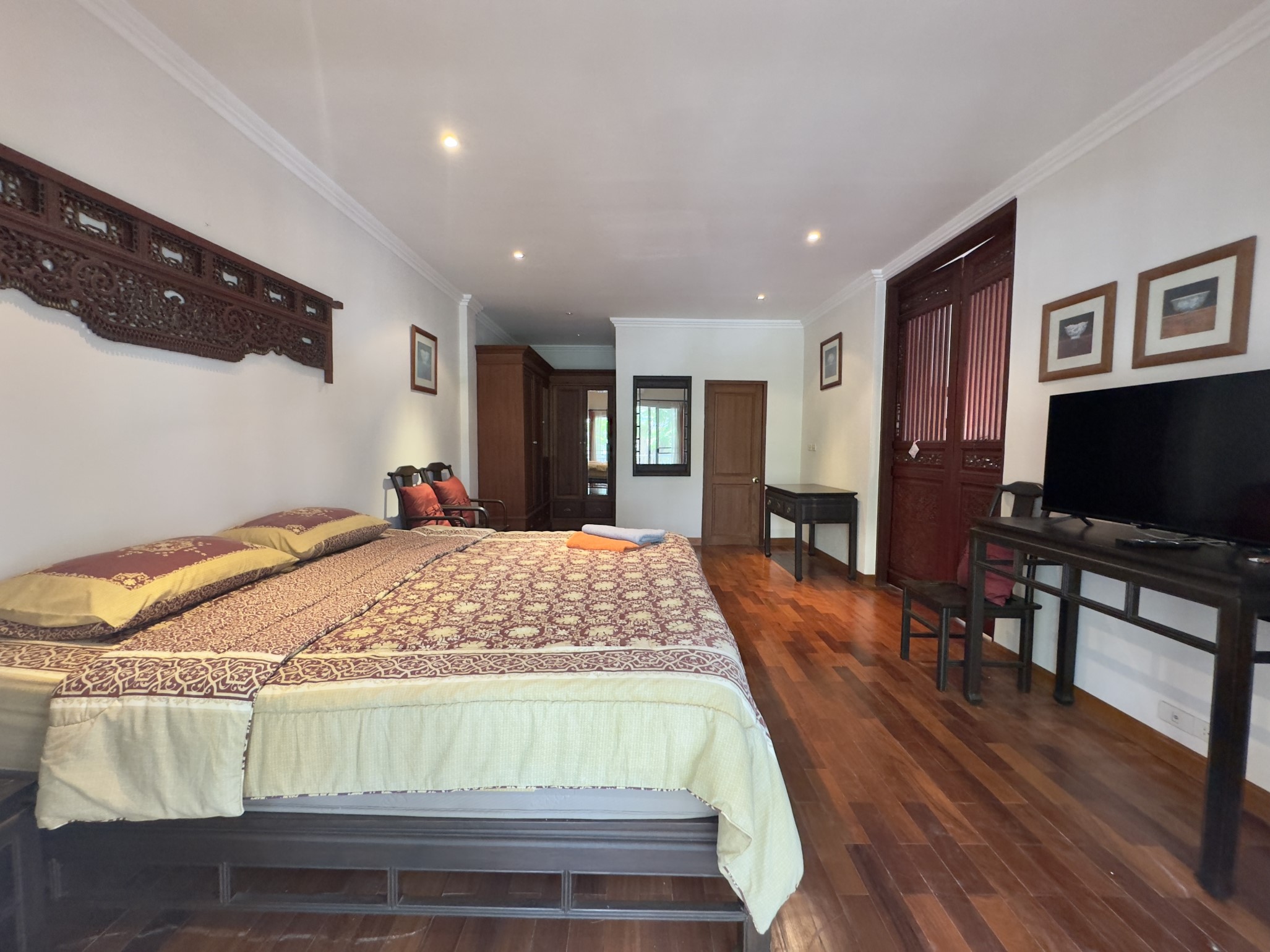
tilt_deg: -3.3
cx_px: 635
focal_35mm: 14
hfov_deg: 102.1
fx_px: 514
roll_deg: -0.4
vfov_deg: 85.7
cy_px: 476
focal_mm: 2.22
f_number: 2.2
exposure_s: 1/50
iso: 320
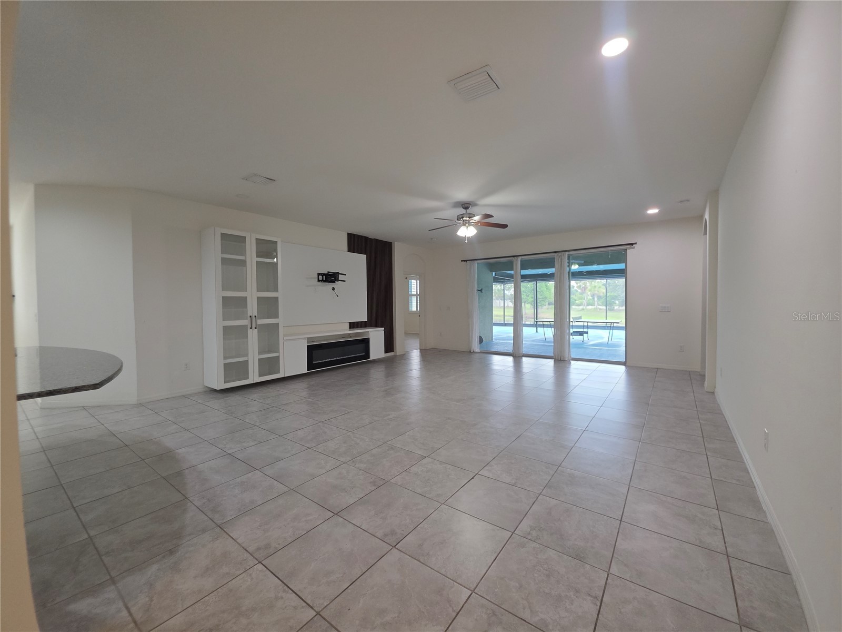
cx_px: 421
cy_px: 316
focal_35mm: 13
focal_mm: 2.2
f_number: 1.9
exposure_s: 1/120
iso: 250
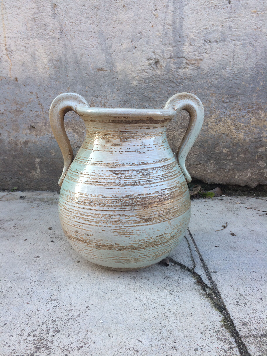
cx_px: 134
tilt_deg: -17.6
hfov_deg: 48.2
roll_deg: -0.4
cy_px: 178
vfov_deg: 61.7
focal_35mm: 29
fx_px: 298
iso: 40
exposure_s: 1/100
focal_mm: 4.15
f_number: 2.2
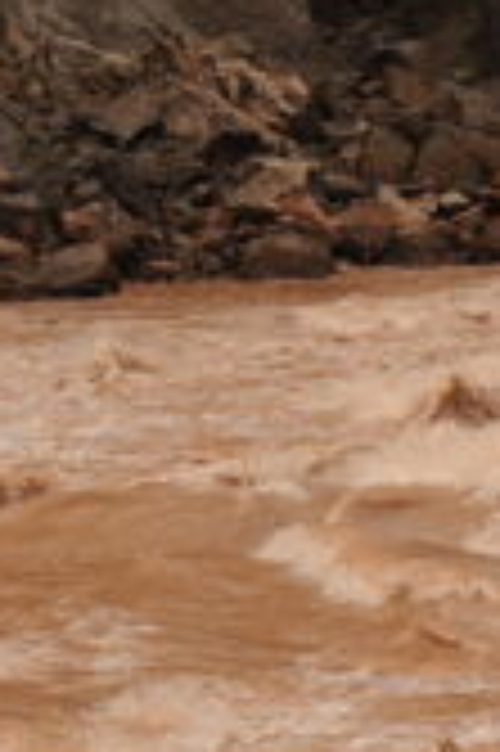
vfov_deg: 11.9
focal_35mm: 168
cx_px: -122
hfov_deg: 8.1
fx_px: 3507
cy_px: -189
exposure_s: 1/500
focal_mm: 35
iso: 200
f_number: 9
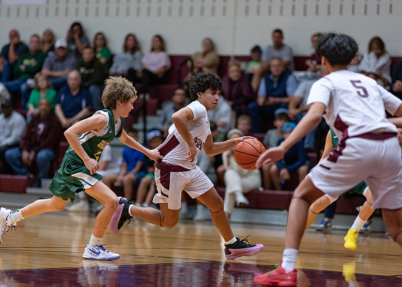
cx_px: 201
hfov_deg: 13.4
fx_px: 1706
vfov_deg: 9.6
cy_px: 144
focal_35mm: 149
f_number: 1.8
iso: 1250
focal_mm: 135
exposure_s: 1/1000
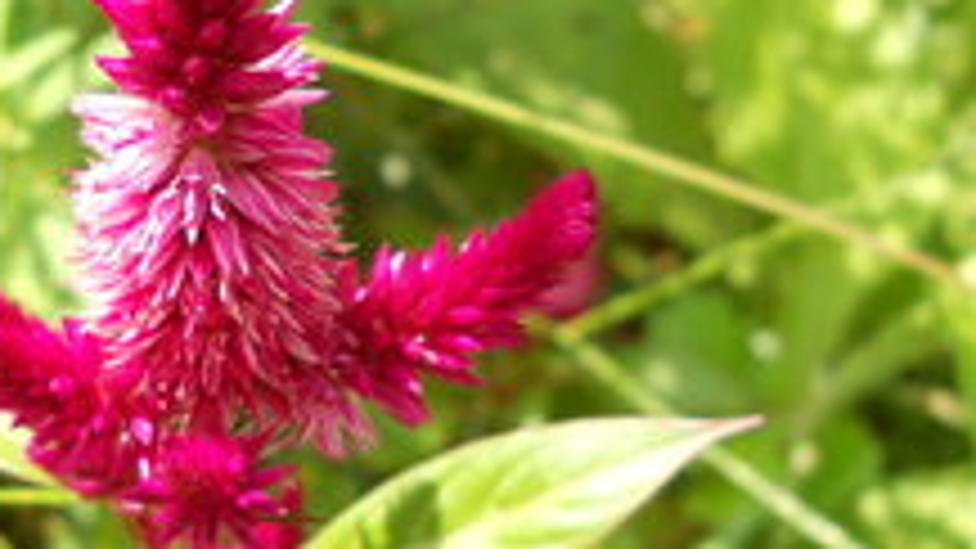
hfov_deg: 29.1
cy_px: 178
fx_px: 1863
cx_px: 297
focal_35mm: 72
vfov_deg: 16.7
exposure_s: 1/200
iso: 80
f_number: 3.1
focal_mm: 6.72
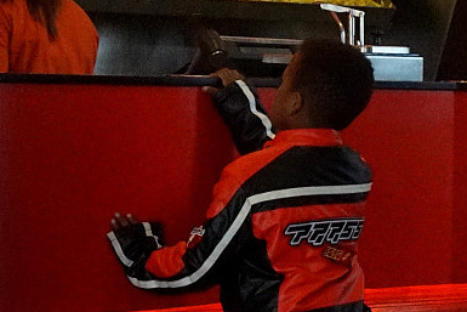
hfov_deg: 14.4
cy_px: 309
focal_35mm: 137
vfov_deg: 9.9
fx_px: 1778
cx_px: 576
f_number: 7.1
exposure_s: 1/200
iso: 3200
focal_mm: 22
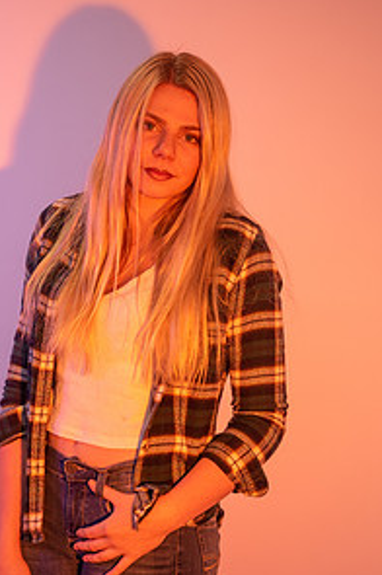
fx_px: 1340
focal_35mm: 84
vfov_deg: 24.2
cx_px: 134
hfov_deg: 16.2
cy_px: 292
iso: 500
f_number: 2.8
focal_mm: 55
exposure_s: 1/250
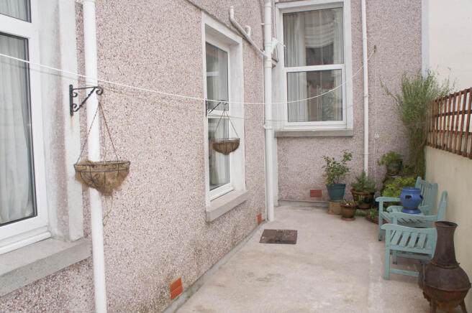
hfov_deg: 62.0
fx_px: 393
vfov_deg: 43.5
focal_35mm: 30
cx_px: 236
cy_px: 156
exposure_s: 1/100
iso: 200
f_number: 6.3
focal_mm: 20
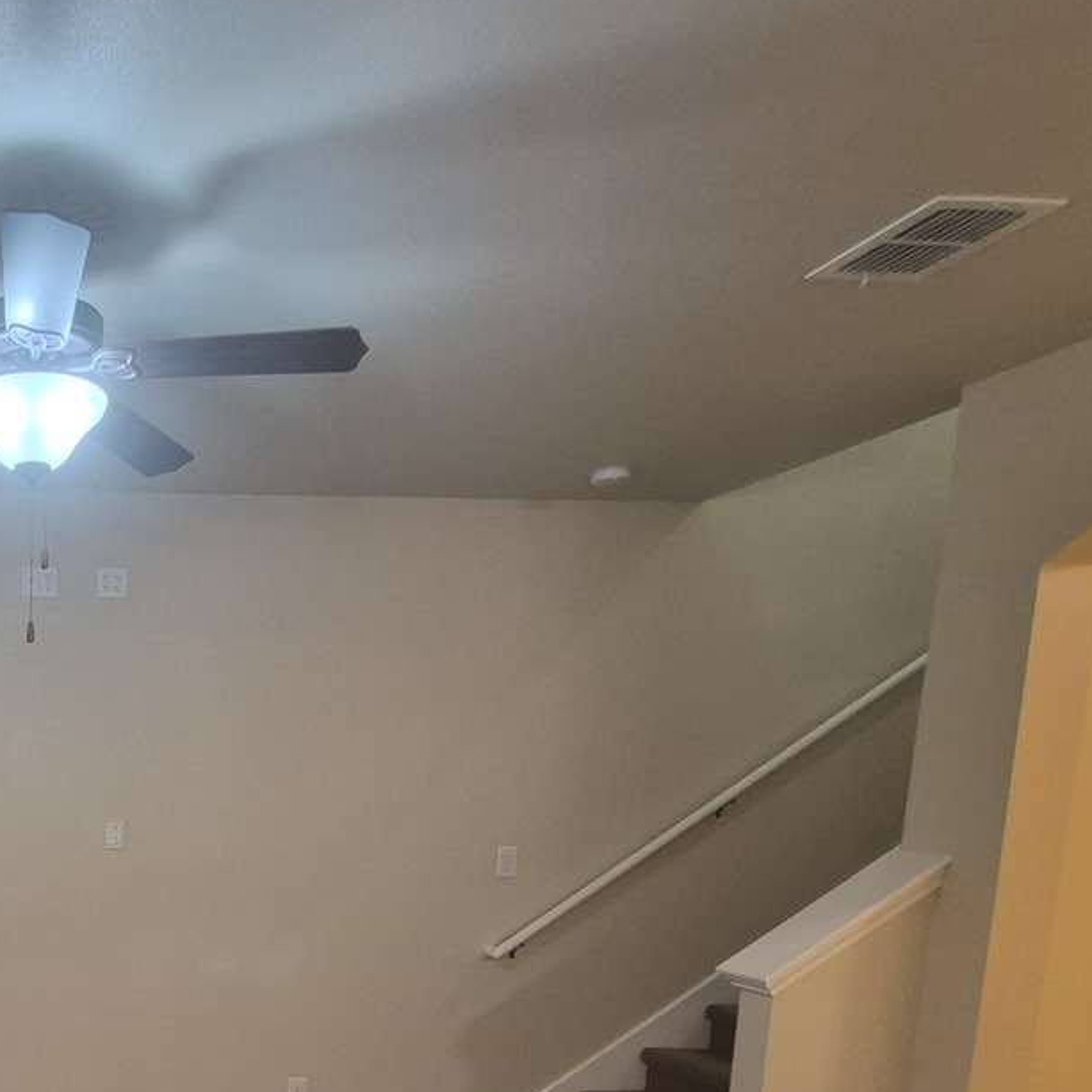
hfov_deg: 47.2
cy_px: 909
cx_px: -39
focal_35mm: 27
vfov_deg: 54.1
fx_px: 964
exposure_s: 1/60
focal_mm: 1.74
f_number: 2.2
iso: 400
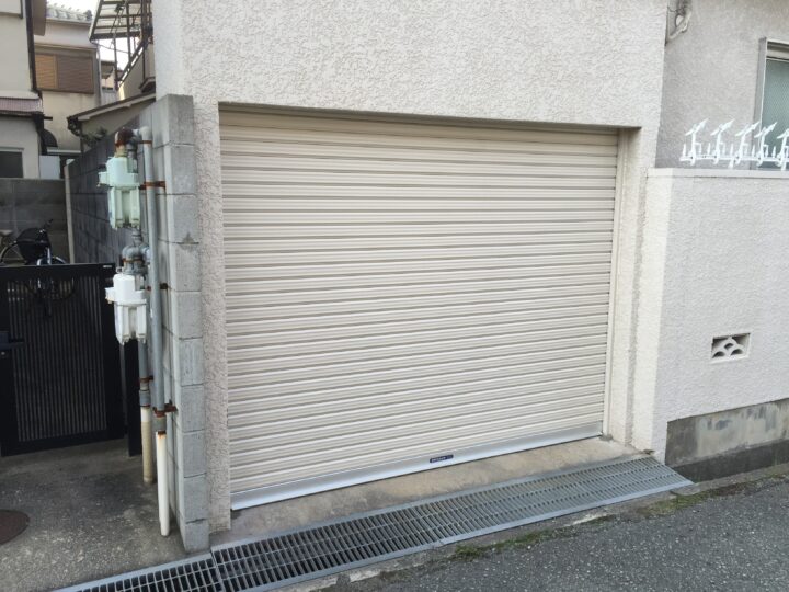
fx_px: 661
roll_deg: -0.9
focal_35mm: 29
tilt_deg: -9.2
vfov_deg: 48.2
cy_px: 296
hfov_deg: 61.7
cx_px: 394
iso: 32
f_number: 2.2
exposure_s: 1/494
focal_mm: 4.15
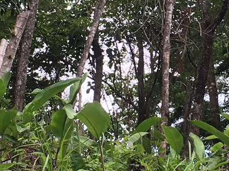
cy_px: 25
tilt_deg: +23.4
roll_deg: +2.9
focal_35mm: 137
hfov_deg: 14.3
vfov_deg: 10.8
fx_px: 906
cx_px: 186
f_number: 2.2
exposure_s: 1/149
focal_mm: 4.15
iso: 25
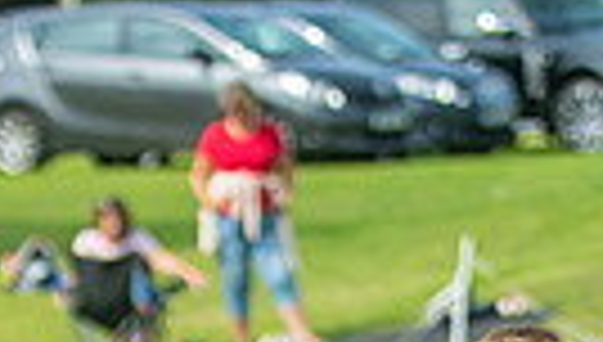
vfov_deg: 2.1
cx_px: 184
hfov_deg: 3.7
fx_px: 9340
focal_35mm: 583
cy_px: 844
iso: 250
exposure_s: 1/2000
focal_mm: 86
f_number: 3.2
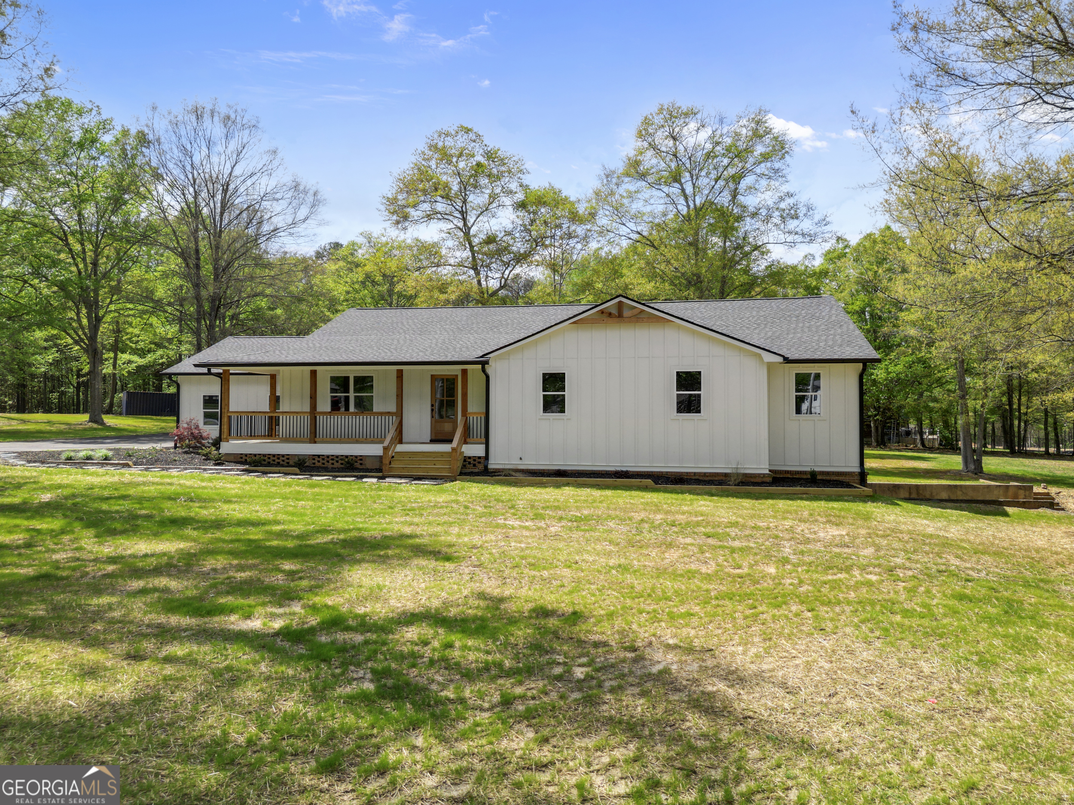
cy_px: 402
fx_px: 745
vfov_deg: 56.8
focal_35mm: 24
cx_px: 537
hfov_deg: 71.6
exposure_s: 1/2500
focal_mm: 6.72
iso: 100
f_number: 1.7
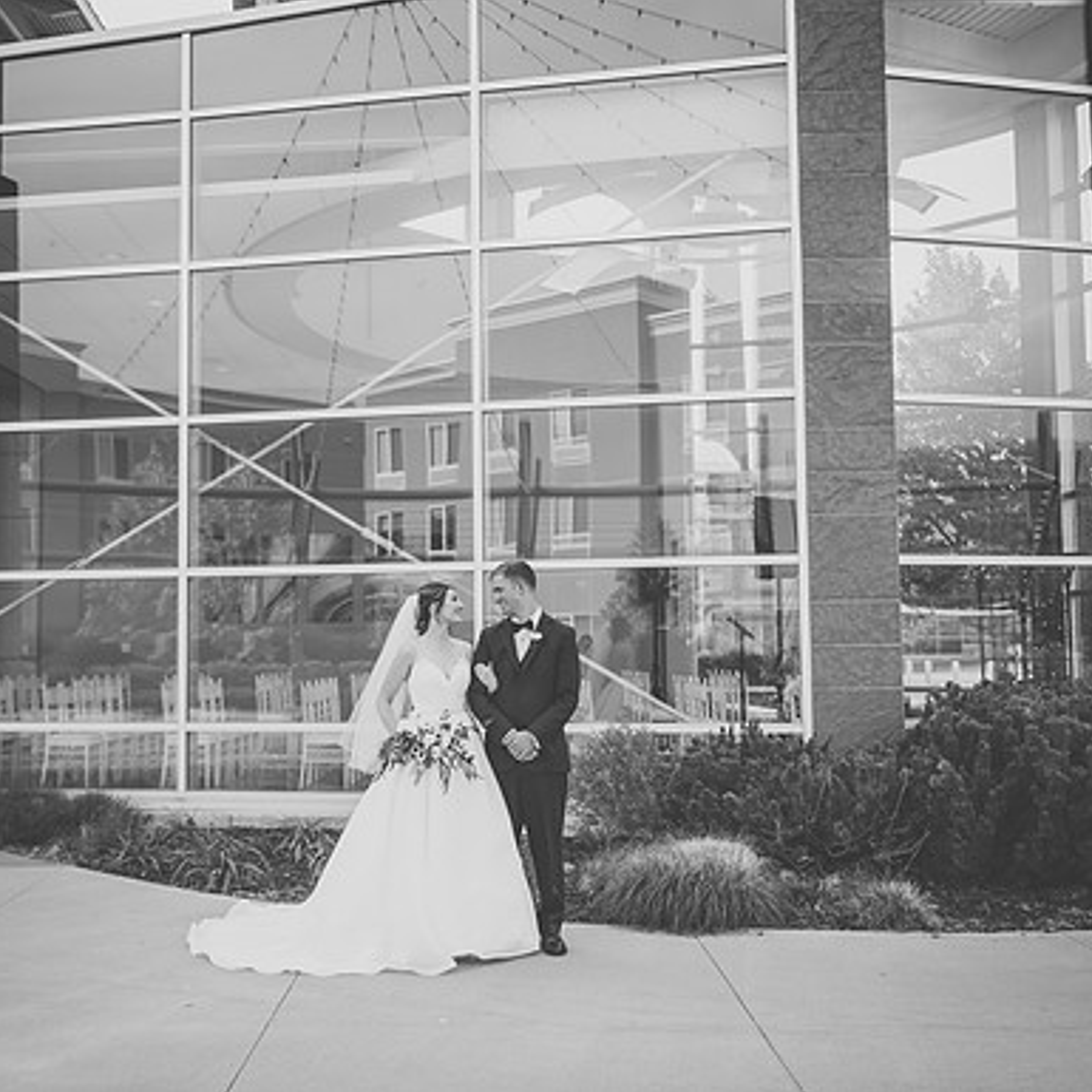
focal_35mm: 41
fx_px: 1463
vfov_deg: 40.9
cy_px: 546
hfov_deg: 40.8
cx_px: 468
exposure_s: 1/500
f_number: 2.8
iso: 100
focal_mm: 32
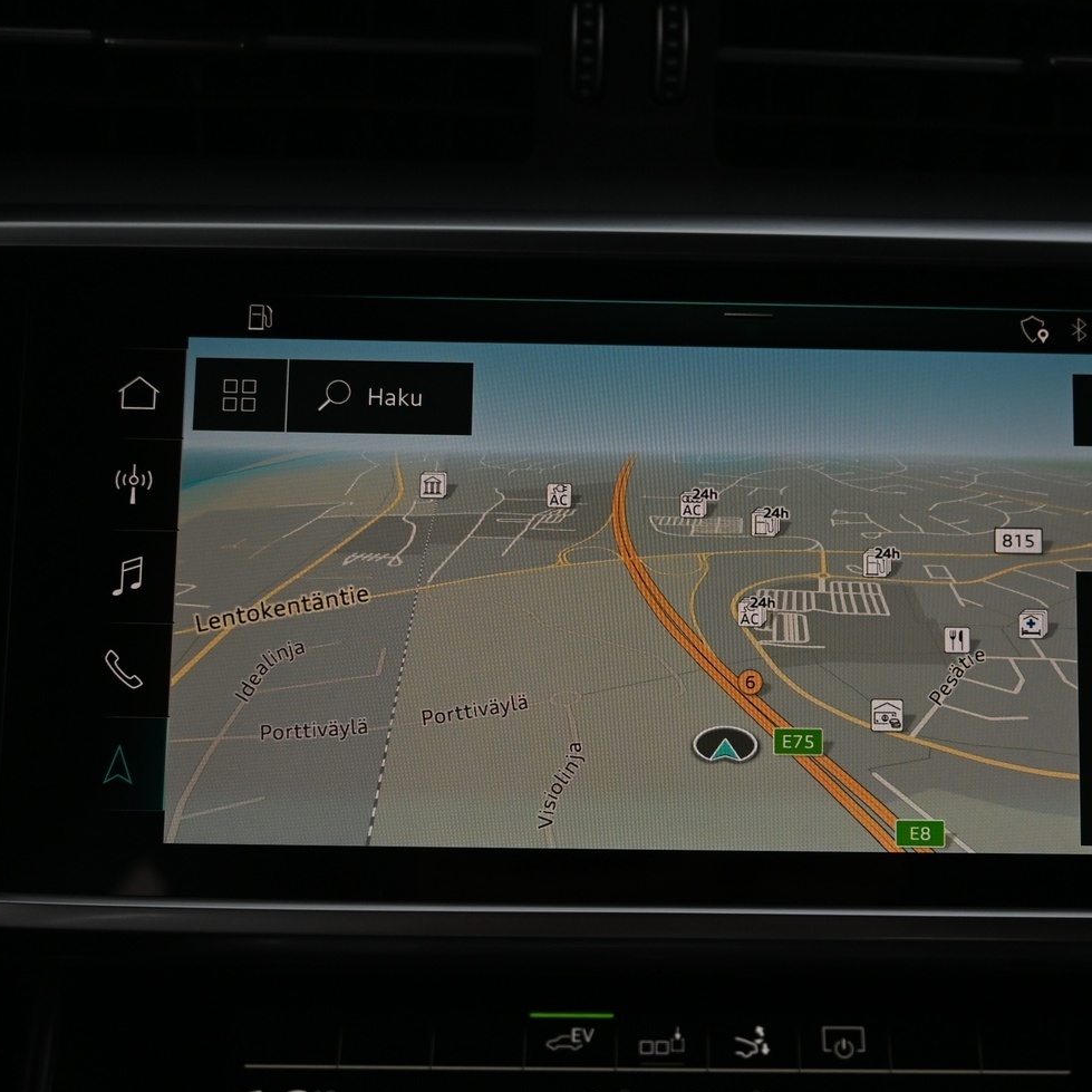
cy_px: 590
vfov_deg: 37.3
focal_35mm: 45
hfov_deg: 37.1
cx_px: 675
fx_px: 1619
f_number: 4
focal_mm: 21.5
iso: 720
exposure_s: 1/30
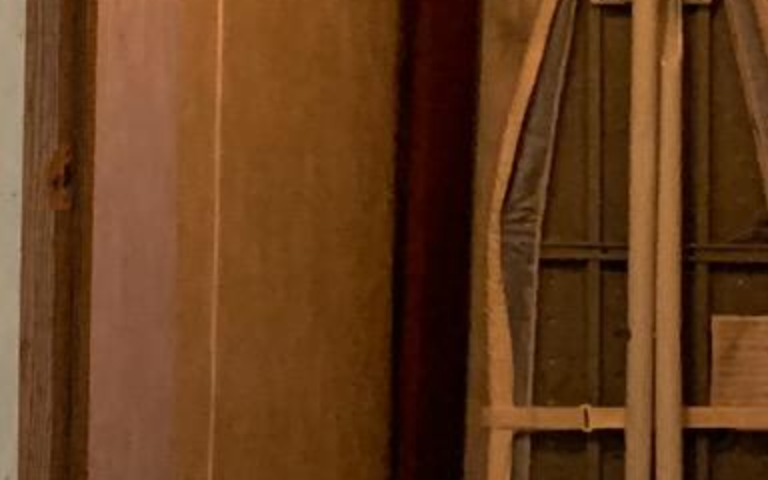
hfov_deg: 11.5
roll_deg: +0.8
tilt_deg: -8.2
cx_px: -1120
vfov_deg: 8.9
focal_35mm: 147
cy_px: 242
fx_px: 3077
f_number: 1.8
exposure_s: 1/60
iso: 400
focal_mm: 4.25
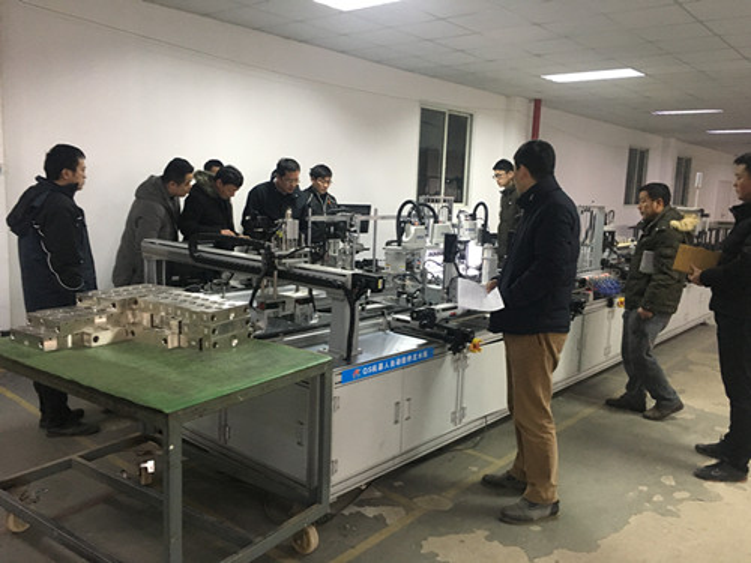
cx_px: 376
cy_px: 282
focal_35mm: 29
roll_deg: -1.5
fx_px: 629
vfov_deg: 48.2
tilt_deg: -8.4
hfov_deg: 61.7
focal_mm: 4.15
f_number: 2.2
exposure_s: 1/33
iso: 250
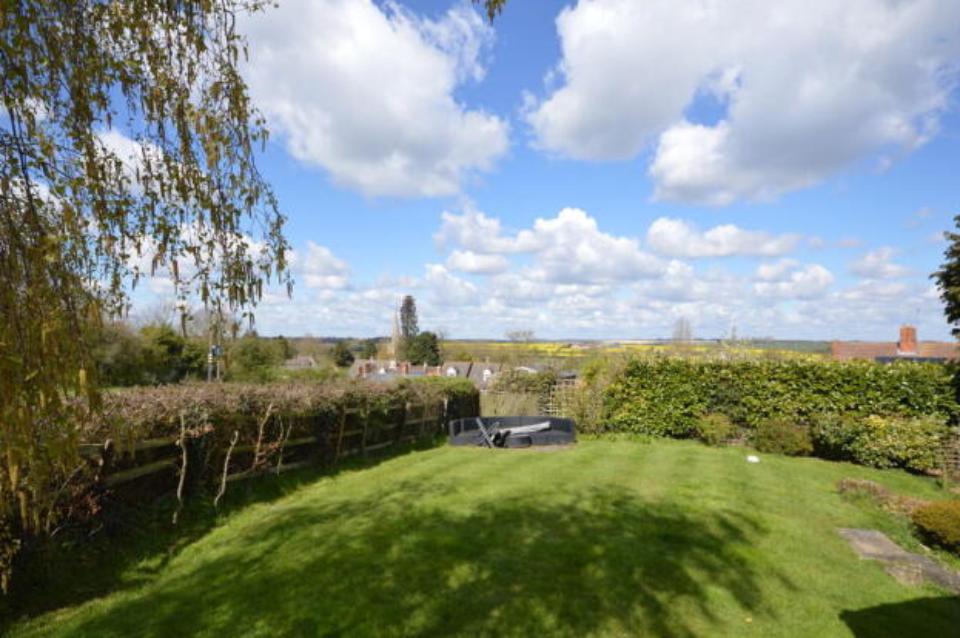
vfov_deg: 60.5
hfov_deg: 82.5
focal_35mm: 21
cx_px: 468
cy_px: 333
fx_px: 547
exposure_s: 1/200
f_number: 7.1
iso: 100
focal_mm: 13
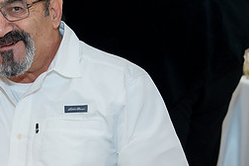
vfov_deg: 11.9
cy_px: 97
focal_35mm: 115
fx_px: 795
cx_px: -18
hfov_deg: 17.3
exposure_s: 1/200
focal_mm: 50
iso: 3200
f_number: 3.5
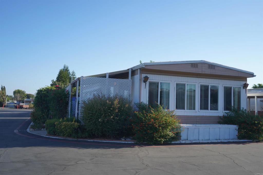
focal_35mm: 33
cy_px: 88
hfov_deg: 57.2
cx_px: 132
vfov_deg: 40.0
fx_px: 241
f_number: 4.5
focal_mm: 33
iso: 100
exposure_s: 1/400
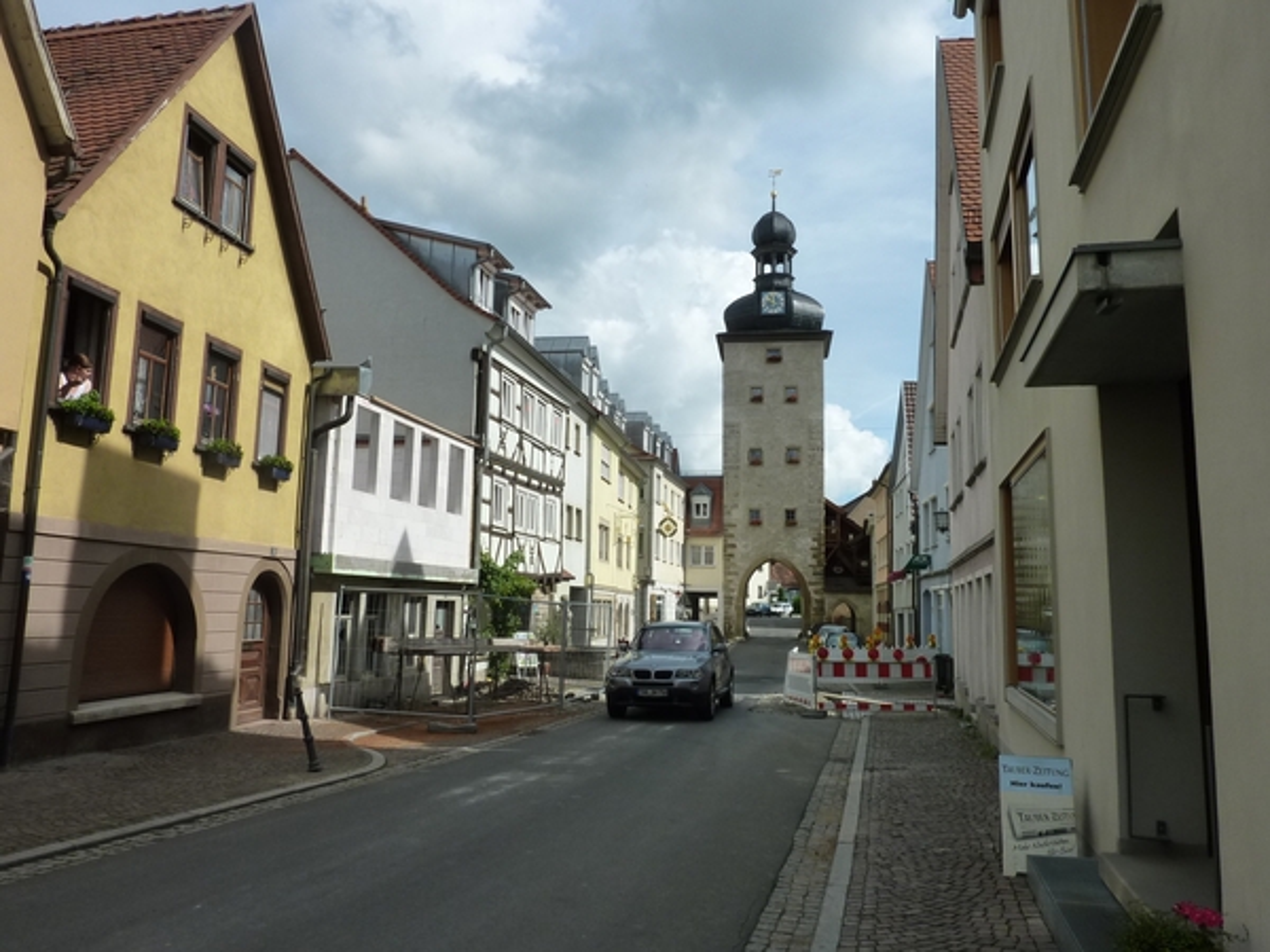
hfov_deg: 69.4
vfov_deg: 54.9
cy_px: 476
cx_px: 635
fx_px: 917
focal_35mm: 25
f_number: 5.6
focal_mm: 4.1
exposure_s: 1/400
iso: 125
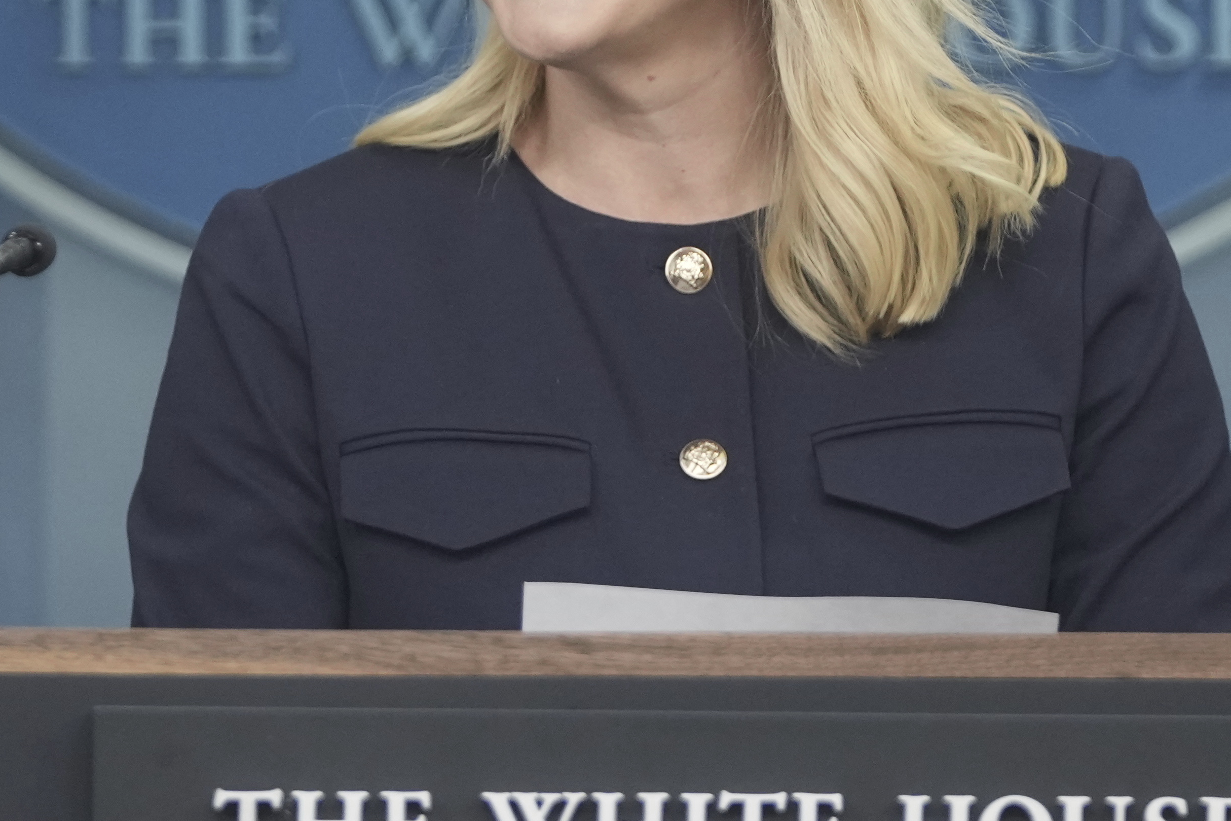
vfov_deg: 2.5
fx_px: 18736
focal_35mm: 548
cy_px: 121
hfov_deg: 3.8
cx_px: 521
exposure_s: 1/500
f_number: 2.8
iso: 1600
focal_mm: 158
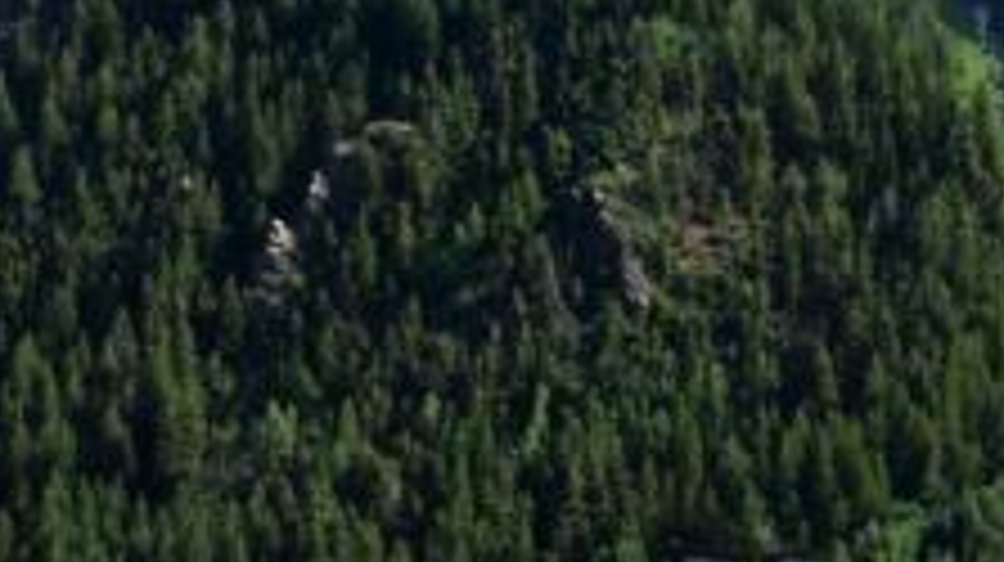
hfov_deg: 13.6
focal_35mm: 158
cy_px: 290
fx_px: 4189
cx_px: 801
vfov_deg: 7.7
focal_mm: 35
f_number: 7.1
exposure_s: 1/200
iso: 100
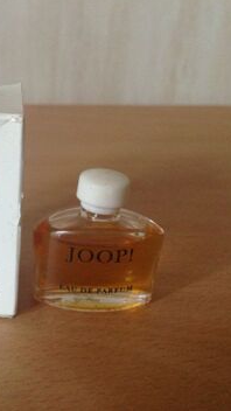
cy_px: 203
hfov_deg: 23.4
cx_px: 2
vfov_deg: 42.1
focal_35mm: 49
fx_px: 534
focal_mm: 4.13
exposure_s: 1/20
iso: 200
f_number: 2.4
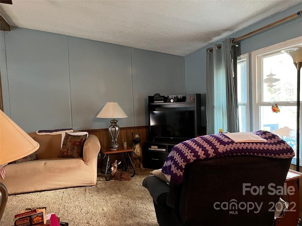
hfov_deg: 67.3
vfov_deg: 53.0
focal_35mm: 26
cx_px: 151
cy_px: 113
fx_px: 227
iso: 500
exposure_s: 1/40
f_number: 1.5
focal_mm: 5.7
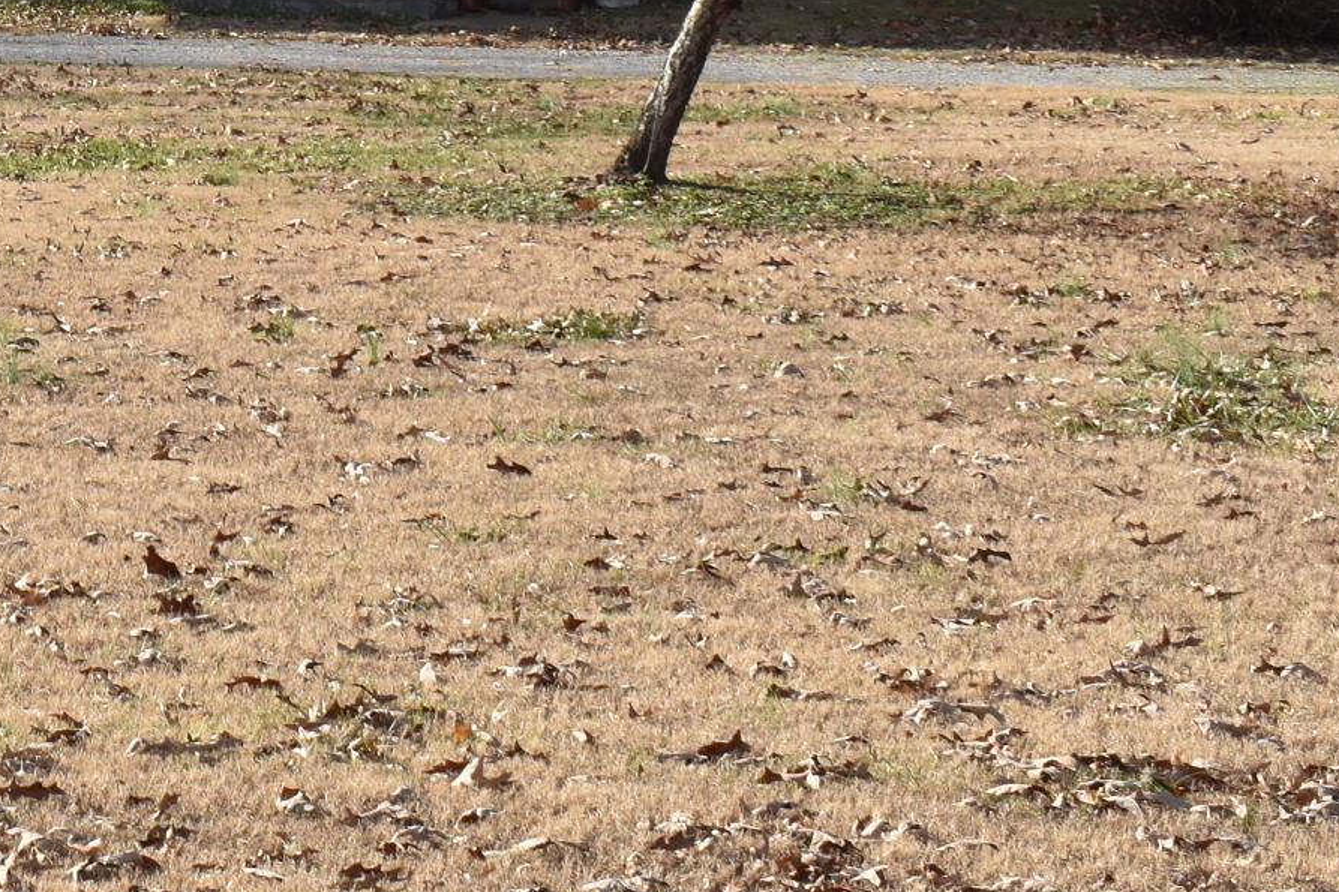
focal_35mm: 131
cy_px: -258
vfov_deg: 10.3
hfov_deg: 14.9
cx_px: -445
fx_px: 4871
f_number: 11
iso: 100
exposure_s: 1/200
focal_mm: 26
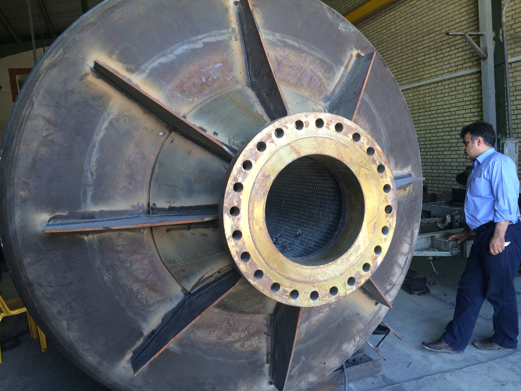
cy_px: 196
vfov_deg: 46.8
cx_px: 260
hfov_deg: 60.0
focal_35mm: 30
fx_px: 452
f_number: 2.2
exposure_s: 1/60
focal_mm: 4.12
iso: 40
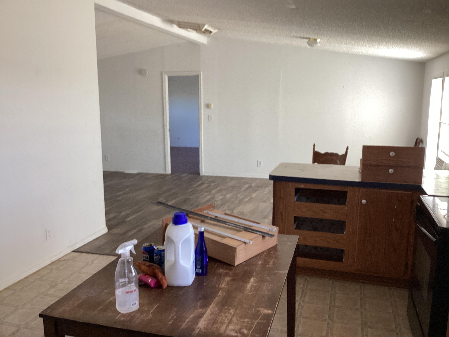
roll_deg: +0.1
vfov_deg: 45.4
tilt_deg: -12.7
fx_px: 402
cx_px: 224
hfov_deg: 58.4
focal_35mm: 31
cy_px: 168
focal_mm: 3.3
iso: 100
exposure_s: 1/60
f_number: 2.4
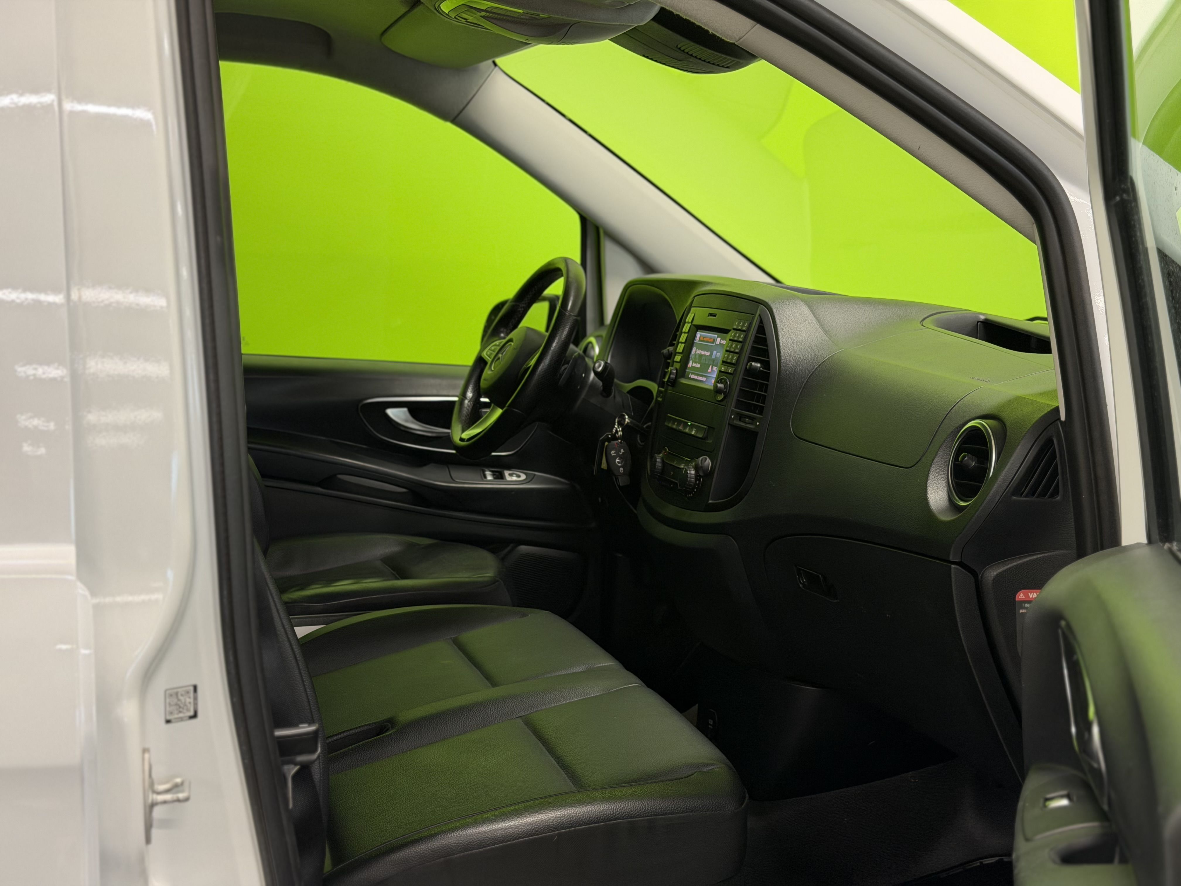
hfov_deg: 39.7
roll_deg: +0.1
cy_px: 443
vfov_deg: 30.3
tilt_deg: -7.6
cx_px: 590
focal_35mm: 48
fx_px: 1638
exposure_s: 1/60
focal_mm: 6.76
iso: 125
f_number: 1.78
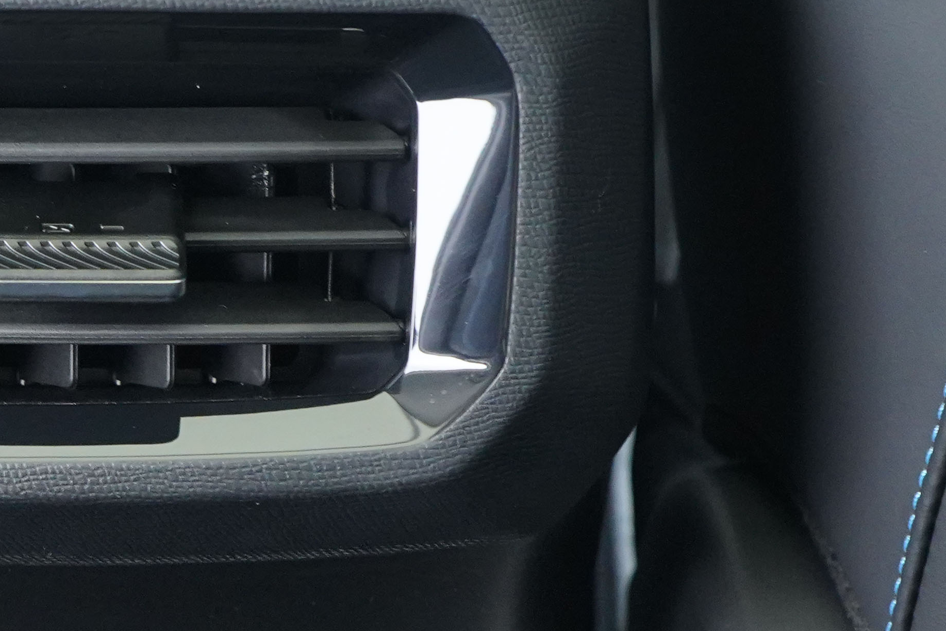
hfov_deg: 16.7
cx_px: 90
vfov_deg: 11.3
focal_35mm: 121
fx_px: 3179
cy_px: 424
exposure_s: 1/8
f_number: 5.6
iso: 2500
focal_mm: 37
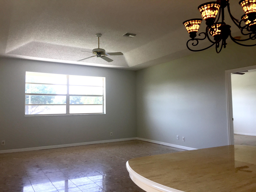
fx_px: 214
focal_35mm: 29
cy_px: 96
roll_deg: -0.8
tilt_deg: +2.8
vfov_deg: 48.2
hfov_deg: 61.7
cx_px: 128
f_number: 2.2
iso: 40
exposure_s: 1/120
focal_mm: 4.15
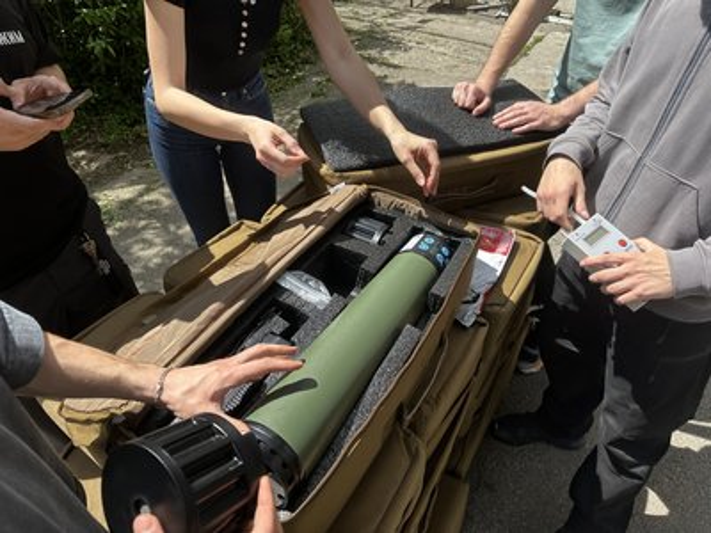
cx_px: 356
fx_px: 493
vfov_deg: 56.8
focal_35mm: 24
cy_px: 266
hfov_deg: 71.6
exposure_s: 1/2410
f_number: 1.78
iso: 80
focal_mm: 6.86
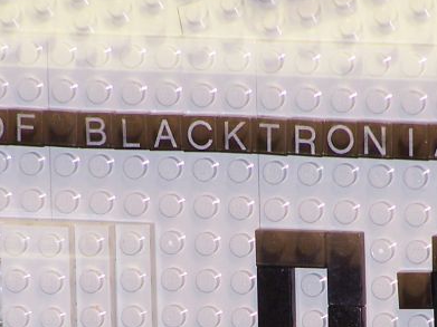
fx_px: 12557
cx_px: 248
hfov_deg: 2.0
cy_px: 383
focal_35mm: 995
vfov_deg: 1.5
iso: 80
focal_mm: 63
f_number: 3.7
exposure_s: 1/2
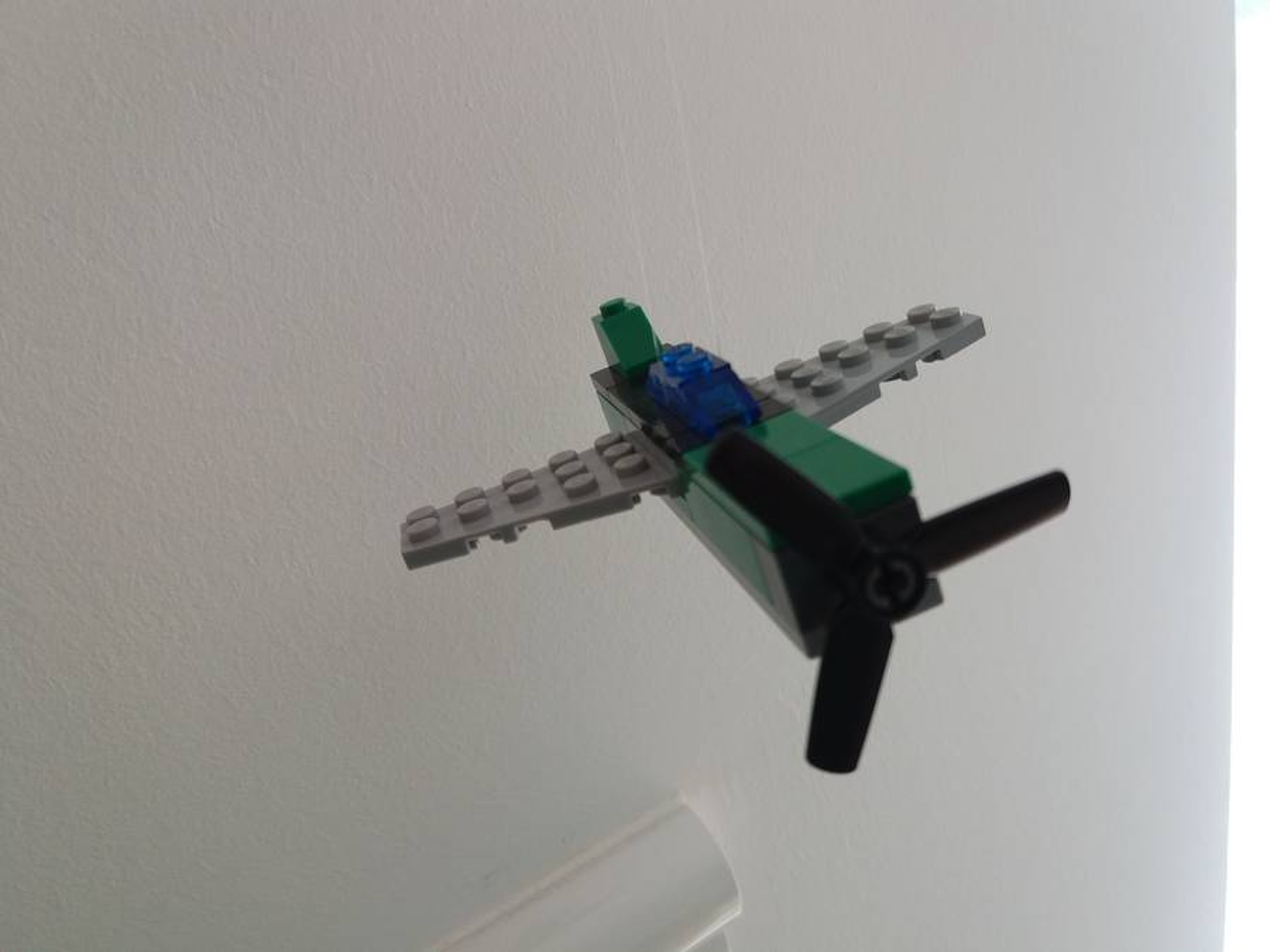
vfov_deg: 49.7
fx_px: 1027
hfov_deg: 63.4
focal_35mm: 28
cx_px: 635
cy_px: 476
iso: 64
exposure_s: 1/136
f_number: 1.9
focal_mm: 3.7
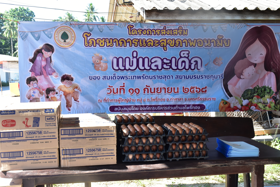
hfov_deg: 41.1
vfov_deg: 28.1
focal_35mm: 48
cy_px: 94
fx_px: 373
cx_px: 140
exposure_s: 1/100
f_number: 9
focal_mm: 32
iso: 400
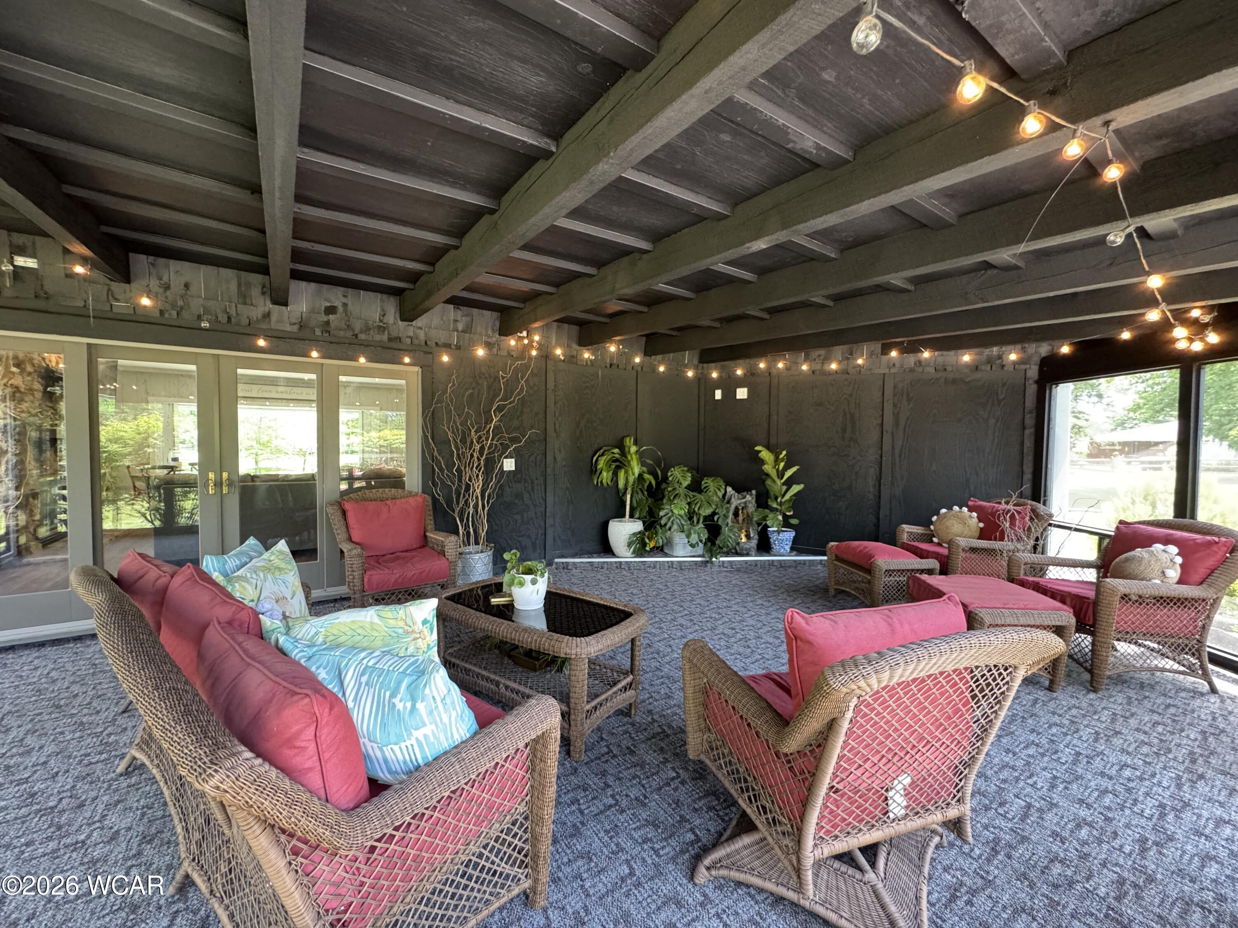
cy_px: 464
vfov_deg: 85.7
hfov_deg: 102.1
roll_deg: -0.8
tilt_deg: -2.6
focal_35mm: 14
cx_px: 619
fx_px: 501
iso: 640
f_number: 2.2
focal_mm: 2.22
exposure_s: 1/60
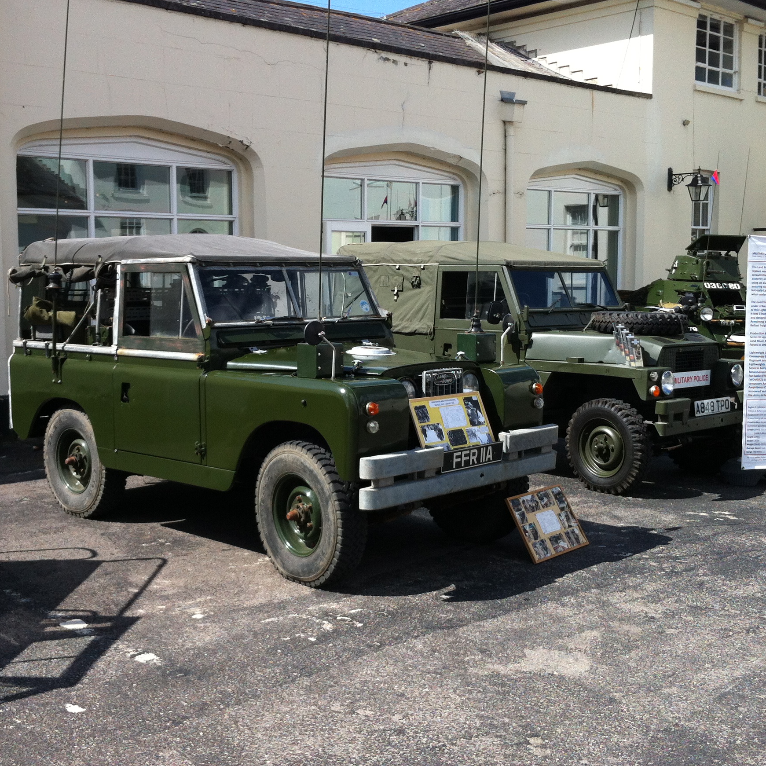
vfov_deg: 36.8
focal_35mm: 46
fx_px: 1152
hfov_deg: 36.7
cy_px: 360
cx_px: 328
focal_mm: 3.85
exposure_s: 1/914
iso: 80
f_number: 2.8
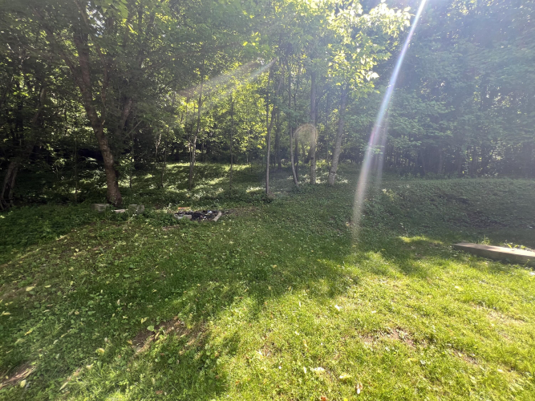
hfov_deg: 106.2
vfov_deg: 89.9
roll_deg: -1.4
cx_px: 268
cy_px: 200
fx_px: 201
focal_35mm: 13
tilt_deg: -0.3
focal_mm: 1.57
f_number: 1.8
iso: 32
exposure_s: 1/99
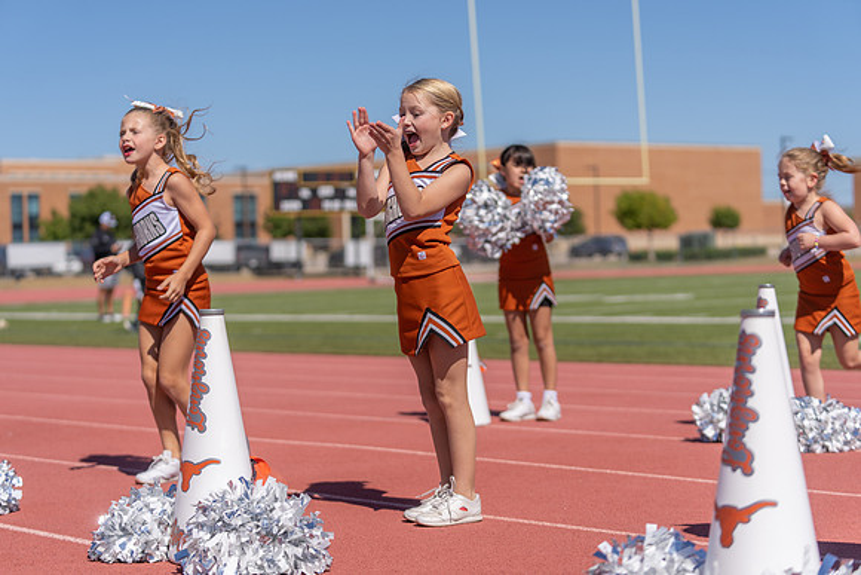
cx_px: 430
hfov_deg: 27.3
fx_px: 1770
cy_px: 288
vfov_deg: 18.4
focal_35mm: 74
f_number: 2.8
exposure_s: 1/3200
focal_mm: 74
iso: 100
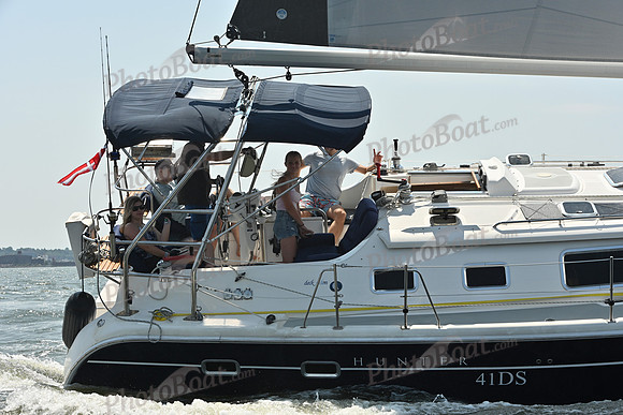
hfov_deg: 28.8
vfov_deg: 19.5
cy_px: 208
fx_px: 1212
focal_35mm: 70
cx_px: 312
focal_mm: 70
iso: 320
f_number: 9
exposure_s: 1/1250
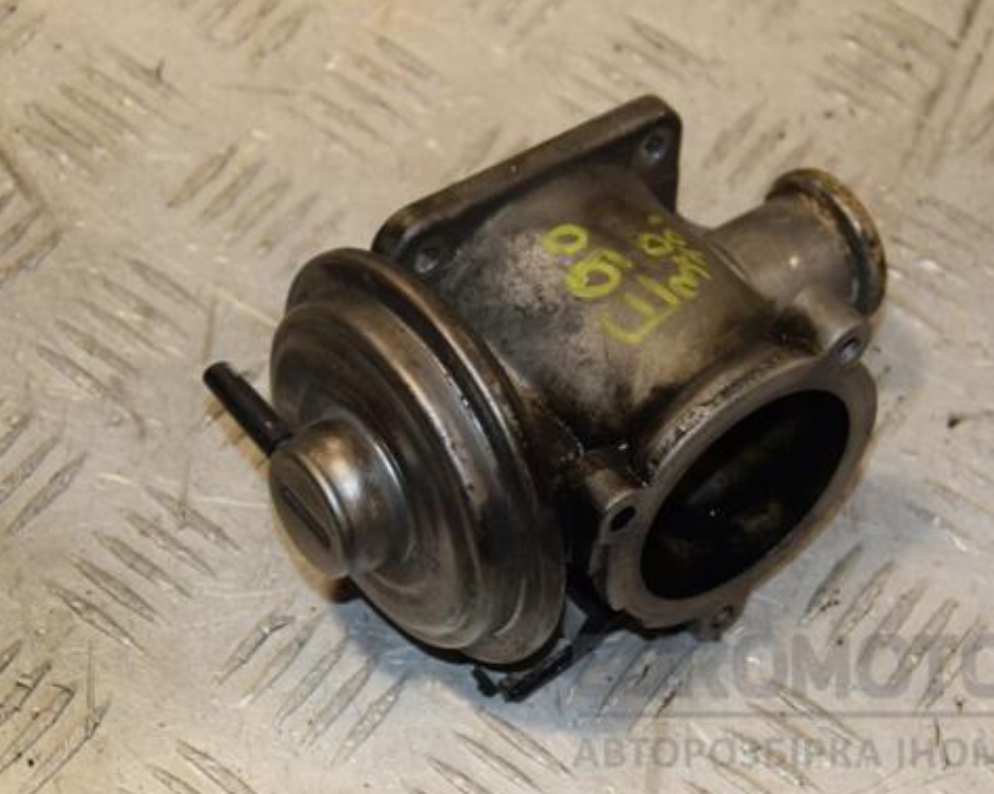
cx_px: 533
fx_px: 3263
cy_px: 385
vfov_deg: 13.9
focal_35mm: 111
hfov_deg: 17.3
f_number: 6.3
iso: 800
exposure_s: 1/200
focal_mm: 62
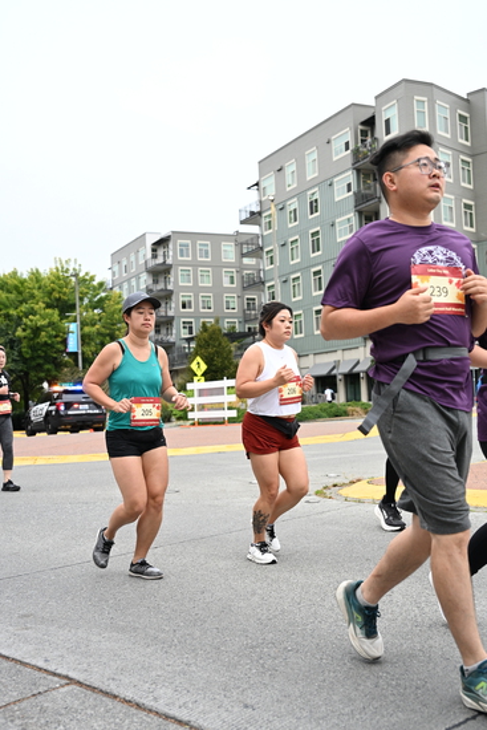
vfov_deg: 49.5
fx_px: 791
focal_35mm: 39
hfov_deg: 34.2
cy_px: 365
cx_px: 244
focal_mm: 39
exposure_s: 1/800
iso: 1600
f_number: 4
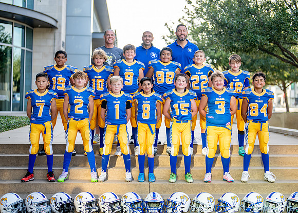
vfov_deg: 22.3
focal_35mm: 64
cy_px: 100
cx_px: 158
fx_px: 539
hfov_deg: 30.9
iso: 200
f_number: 1.2
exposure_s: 1/1600
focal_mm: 50
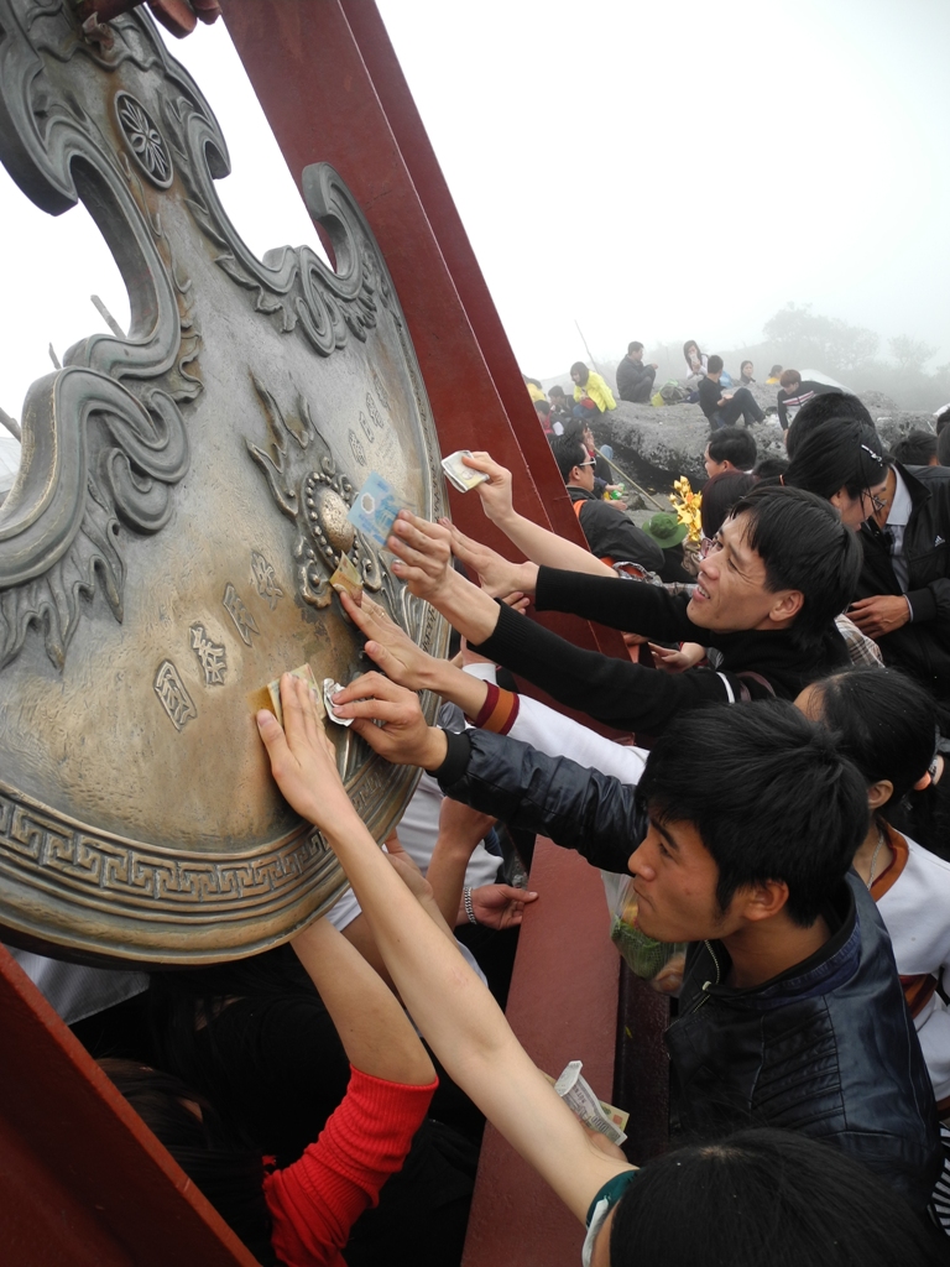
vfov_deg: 63.4
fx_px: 1025
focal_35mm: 28
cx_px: 475
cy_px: 634
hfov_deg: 49.7
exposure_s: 1/400
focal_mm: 6
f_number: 2.8
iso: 100
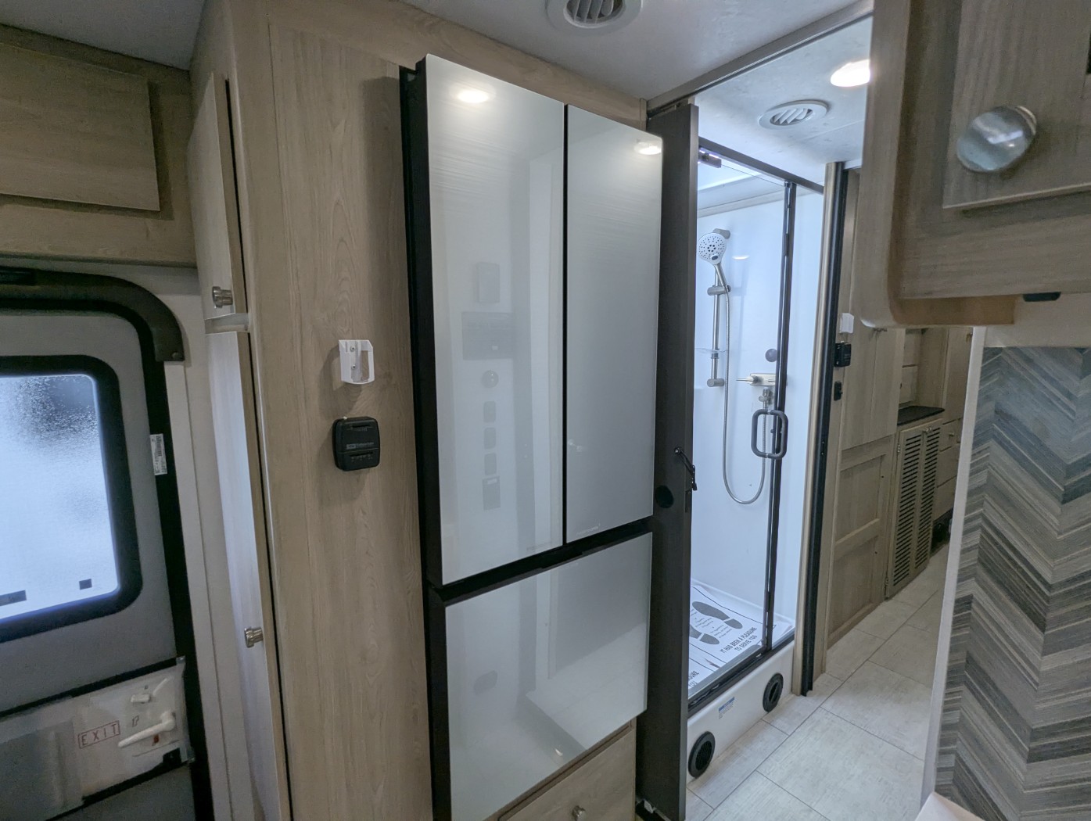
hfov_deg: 94.4
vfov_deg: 78.2
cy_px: 410
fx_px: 505
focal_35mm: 16
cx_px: 546
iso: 52
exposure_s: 1/182
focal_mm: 2.35
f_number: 2.2
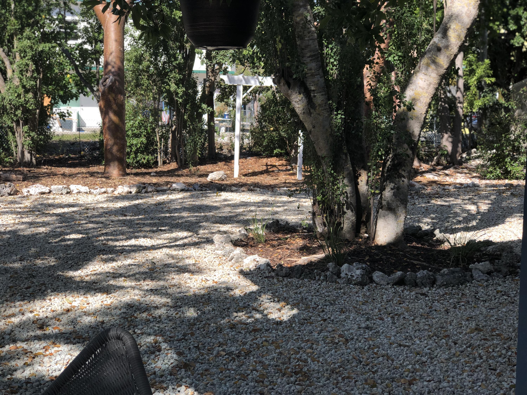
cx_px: 264
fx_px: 868
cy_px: 198
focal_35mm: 57
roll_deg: -1.2
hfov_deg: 33.8
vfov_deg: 25.7
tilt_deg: -6.2
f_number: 2.8
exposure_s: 1/527
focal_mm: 6.6
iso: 20
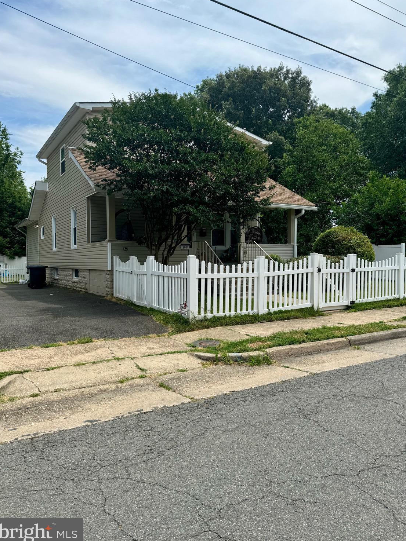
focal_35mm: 25
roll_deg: +0.5
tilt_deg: -1.5
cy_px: 266
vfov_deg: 69.4
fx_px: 391
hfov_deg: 54.9
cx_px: 203
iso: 80
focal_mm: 6.76
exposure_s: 1/3802
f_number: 1.78
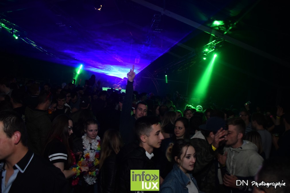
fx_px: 254
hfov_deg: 59.5
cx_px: 145
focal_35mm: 32
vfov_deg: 41.7
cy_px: 96
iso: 1600
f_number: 3.5
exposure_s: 1/40
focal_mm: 21
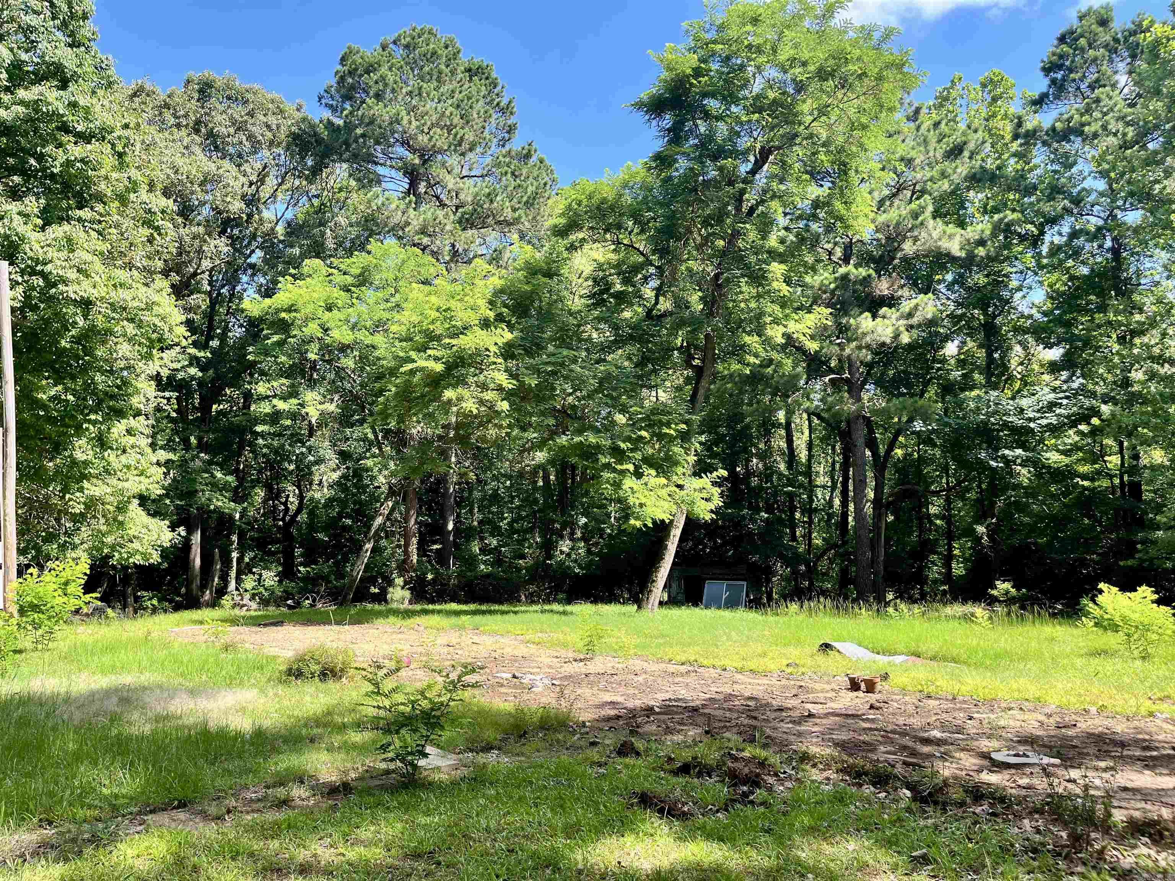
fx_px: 883
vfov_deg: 53.1
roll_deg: +1.5
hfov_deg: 67.3
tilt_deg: +5.4
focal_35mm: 26
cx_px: 588
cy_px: 440
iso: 50
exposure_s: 1/710
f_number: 1.6
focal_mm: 5.1
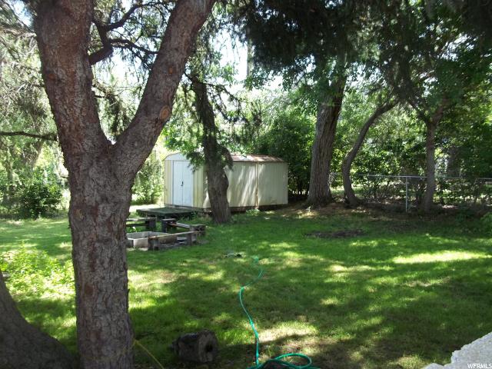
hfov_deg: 56.8
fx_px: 455
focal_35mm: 32
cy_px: 184
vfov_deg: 44.2
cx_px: 246
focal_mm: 5.7
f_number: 2.9
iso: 80
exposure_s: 1/100
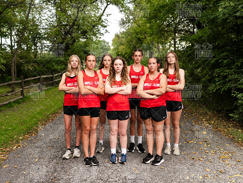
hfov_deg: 45.3
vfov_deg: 34.7
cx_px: 114
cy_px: 89
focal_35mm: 41
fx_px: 291
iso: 640
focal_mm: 35
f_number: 2
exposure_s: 1/250
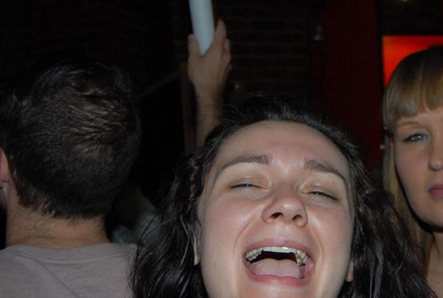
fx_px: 925
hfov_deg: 26.8
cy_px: 208
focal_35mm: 75
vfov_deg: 18.2
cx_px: 291
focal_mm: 24
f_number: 6.3
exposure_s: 1/60
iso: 400
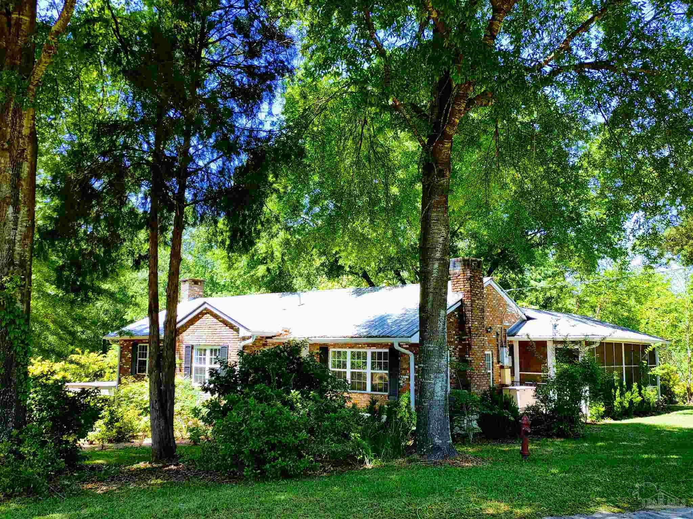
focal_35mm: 31
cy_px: 260
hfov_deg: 58.4
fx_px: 621
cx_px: 346
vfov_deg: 45.4
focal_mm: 5.58
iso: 50
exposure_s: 1/500
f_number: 1.8
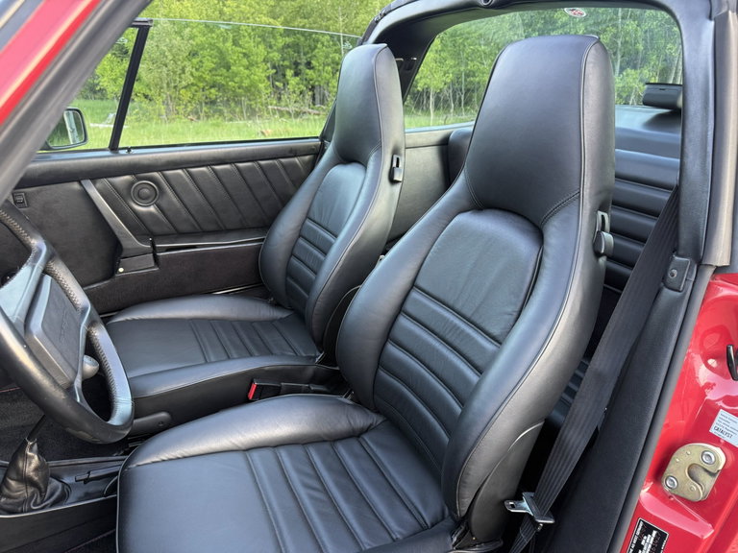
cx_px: 369
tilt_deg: -20.1
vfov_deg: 56.8
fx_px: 512
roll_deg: +0.7
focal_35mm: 24
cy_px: 276
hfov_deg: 71.6
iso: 200
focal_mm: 6.76
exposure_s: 1/77
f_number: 1.78
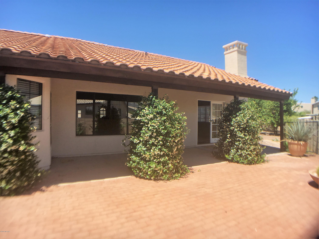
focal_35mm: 29
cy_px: 120
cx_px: 160
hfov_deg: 61.7
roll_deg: -0.6
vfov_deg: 48.2
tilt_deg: -1.5
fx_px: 267
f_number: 2.2
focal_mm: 4.15
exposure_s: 1/950
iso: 25
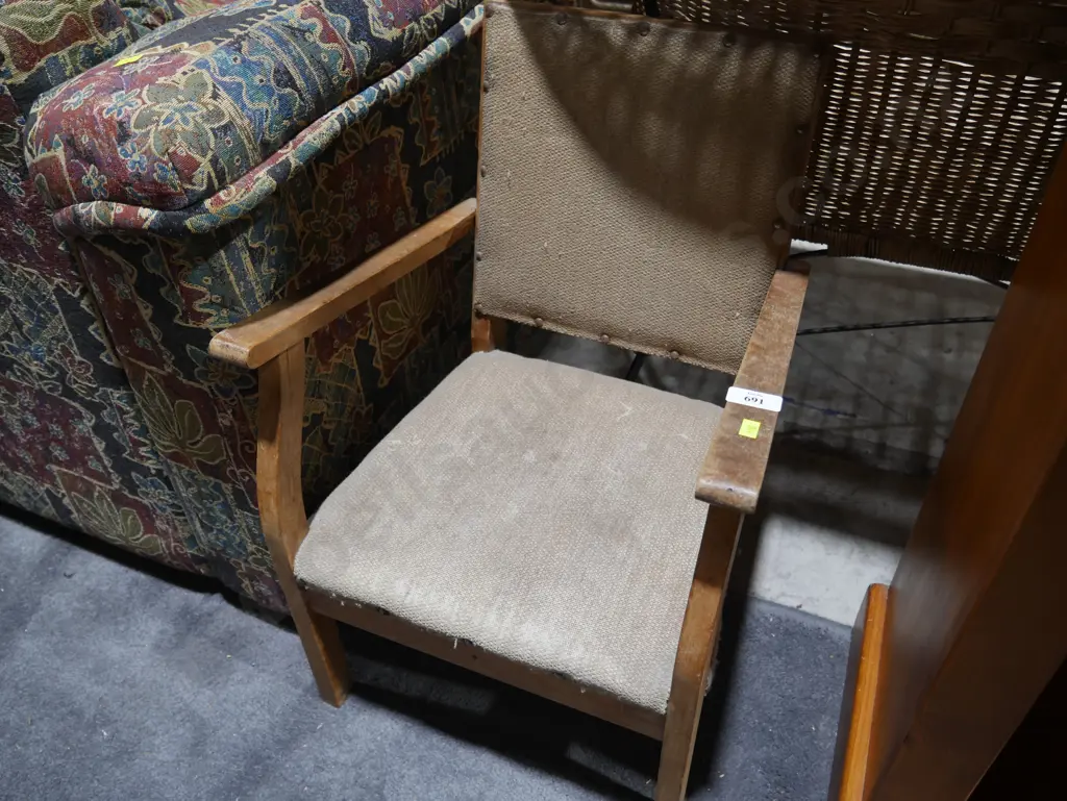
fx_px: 863
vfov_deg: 49.8
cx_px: 534
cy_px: 400
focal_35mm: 28
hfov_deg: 63.4
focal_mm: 14
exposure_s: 1/60
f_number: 3.5
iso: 400
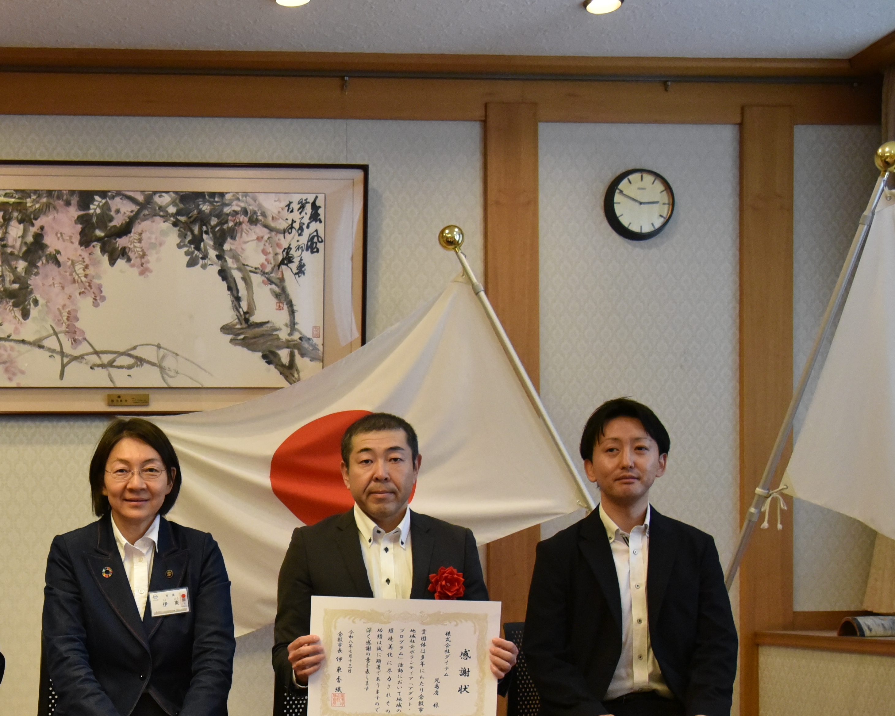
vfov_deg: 24.8
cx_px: 137
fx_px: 1589
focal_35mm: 60
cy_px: 611
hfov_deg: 30.4
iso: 5600
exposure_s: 1/250
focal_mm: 31
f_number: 4
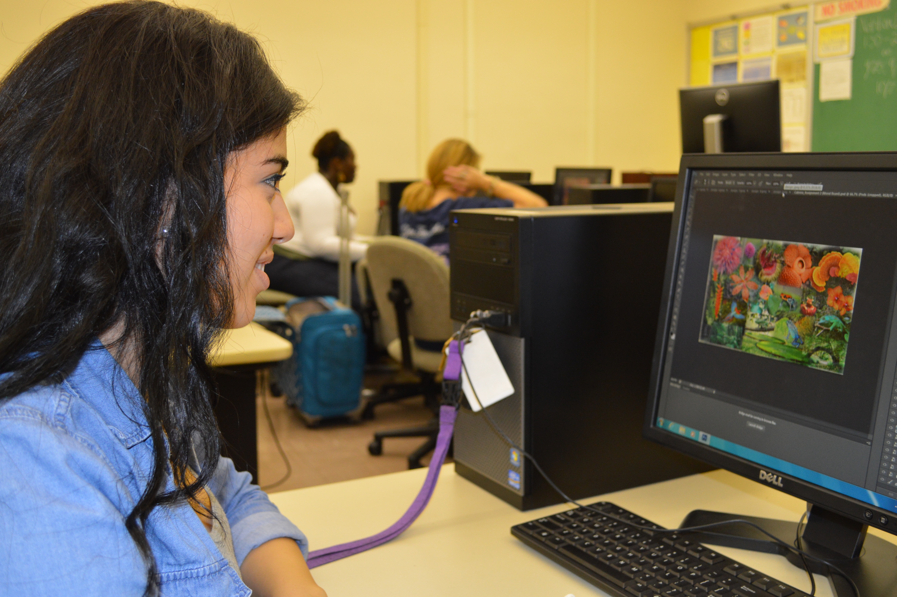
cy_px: 298
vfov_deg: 36.8
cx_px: 448
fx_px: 896
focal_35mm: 36
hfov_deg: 53.2
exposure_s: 1/60
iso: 640
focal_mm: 24
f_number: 4
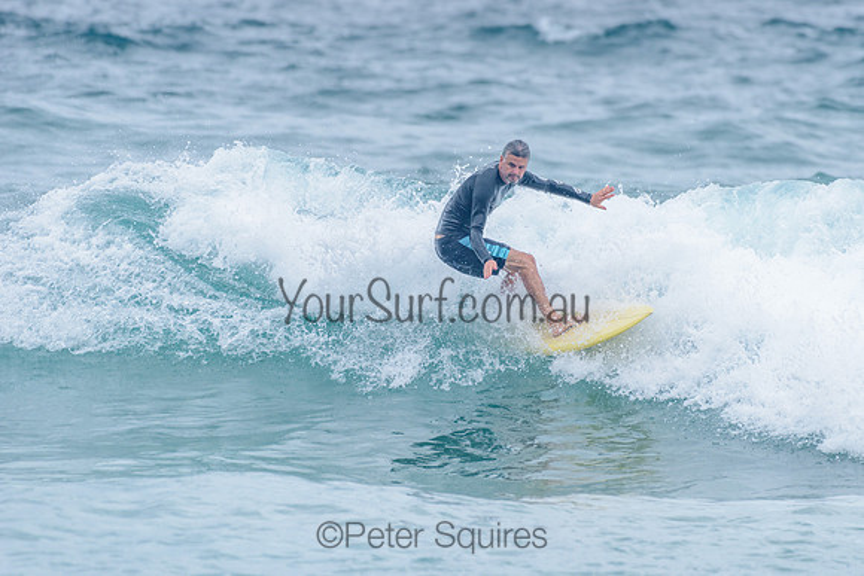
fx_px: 14710
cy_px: 223
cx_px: 529
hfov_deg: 3.4
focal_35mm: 613
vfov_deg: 2.2
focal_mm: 500
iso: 200
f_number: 5.6
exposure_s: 1/2000
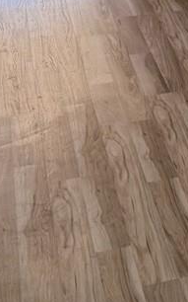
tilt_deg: -6.2
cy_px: -198
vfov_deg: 14.3
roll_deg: -1.1
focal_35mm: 133
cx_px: 586
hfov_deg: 8.2
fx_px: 1091
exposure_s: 1/120
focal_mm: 6.76
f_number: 1.78
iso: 160
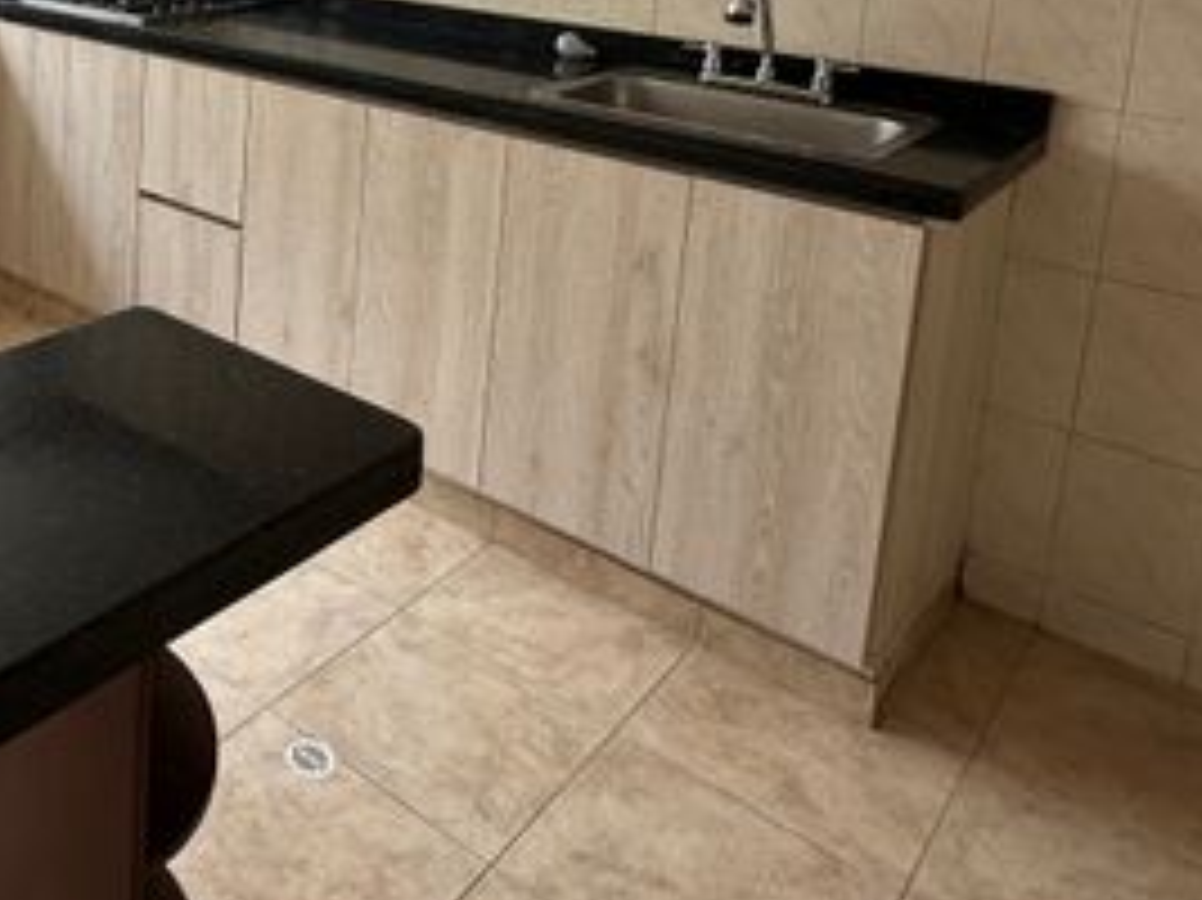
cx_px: 56
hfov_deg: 46.0
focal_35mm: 35
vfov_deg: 36.7
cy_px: 9
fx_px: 1215
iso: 50
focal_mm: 2.22
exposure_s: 1/99
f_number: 2.2
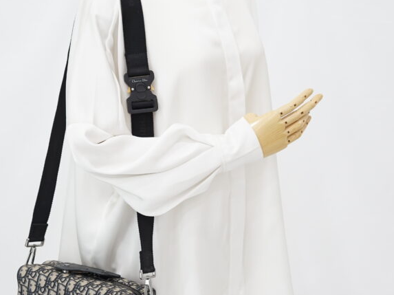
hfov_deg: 22.8
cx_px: 170
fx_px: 978
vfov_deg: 17.1
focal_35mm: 86
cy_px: 184
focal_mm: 50
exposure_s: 1/8
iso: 640
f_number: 6.3
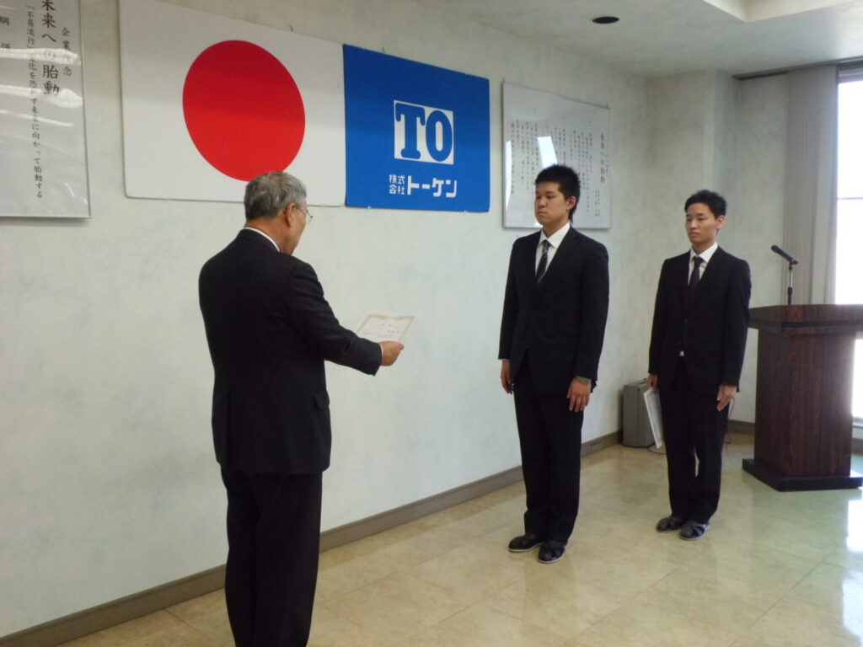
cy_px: 324
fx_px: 773
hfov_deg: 58.4
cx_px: 432
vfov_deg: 45.4
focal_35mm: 31
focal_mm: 5.5
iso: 200
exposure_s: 1/100
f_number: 2.9
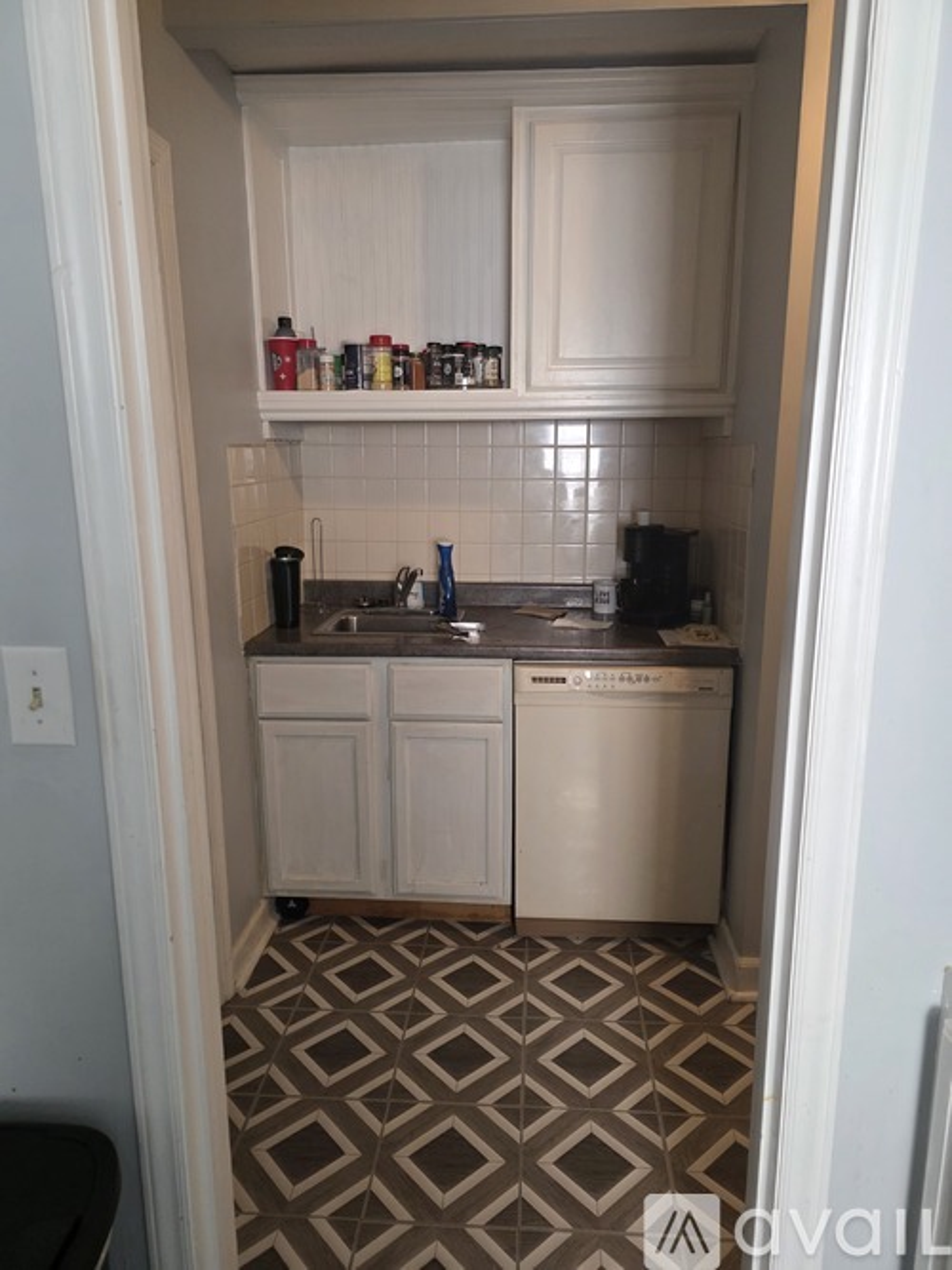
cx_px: 476
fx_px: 844
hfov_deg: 58.9
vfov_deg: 73.9
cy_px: 635
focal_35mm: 23
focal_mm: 6.3
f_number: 1.7
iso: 400
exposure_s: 1/120
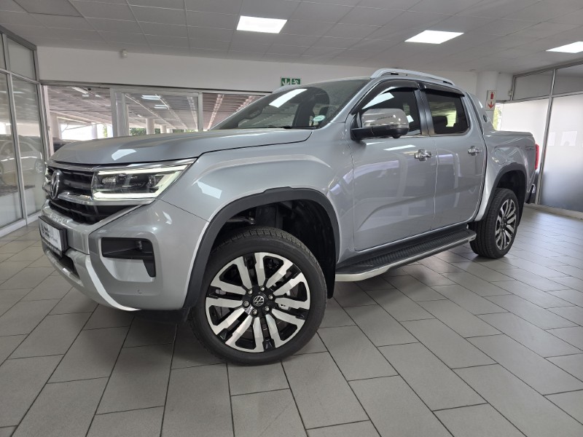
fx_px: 387
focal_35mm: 23
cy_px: 218
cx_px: 292
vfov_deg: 58.9
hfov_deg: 73.9
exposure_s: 1/100
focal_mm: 6.3
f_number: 1.7
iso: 64
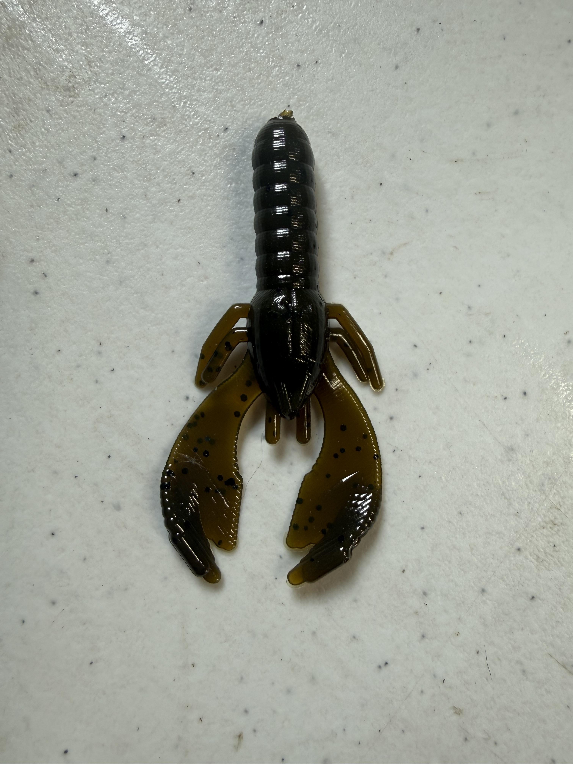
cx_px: 286
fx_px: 530
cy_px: 382
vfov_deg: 71.6
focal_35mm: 24
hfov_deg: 56.8
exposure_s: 1/120
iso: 64
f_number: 2.2
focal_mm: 2.22
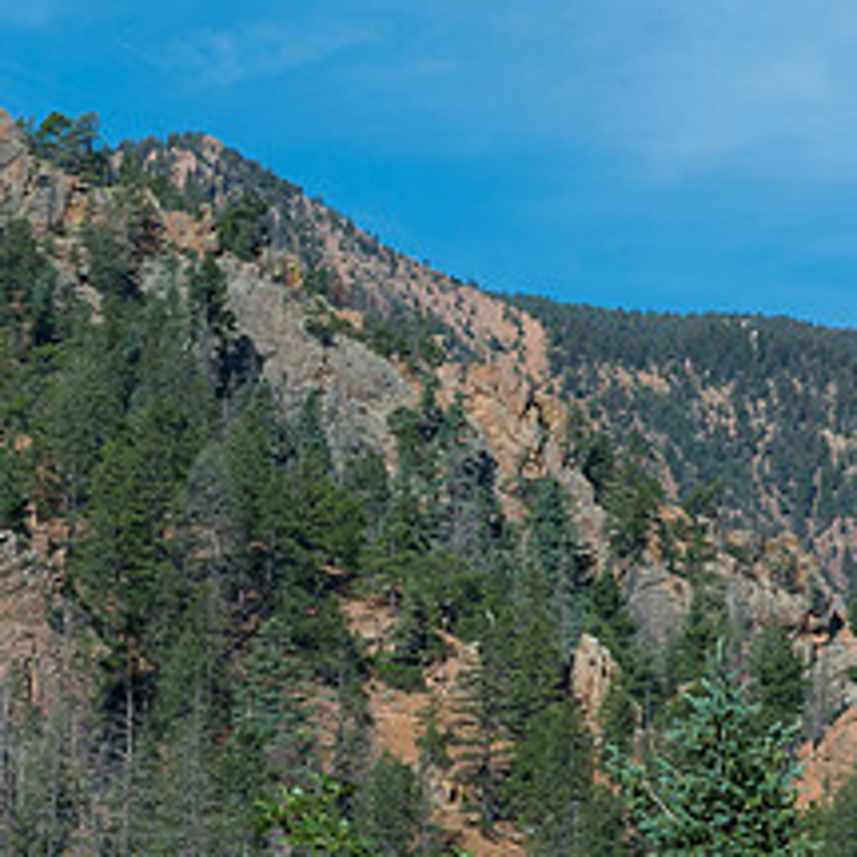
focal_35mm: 227
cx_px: 246
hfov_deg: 7.7
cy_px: 683
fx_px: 6358
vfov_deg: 7.7
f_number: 10
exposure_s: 1/200
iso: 125
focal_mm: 62
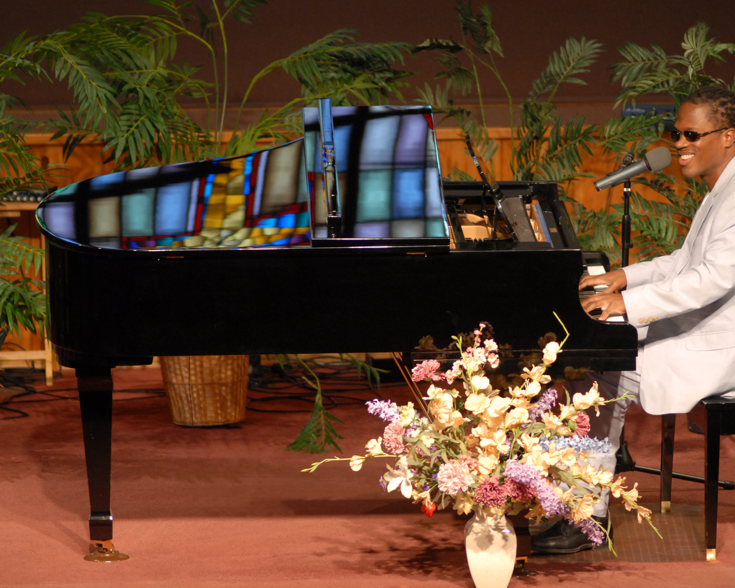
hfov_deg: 6.4
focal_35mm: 304
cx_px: 437
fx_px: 6612
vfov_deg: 5.1
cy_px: 293
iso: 500
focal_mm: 180
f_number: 2.8
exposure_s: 1/50
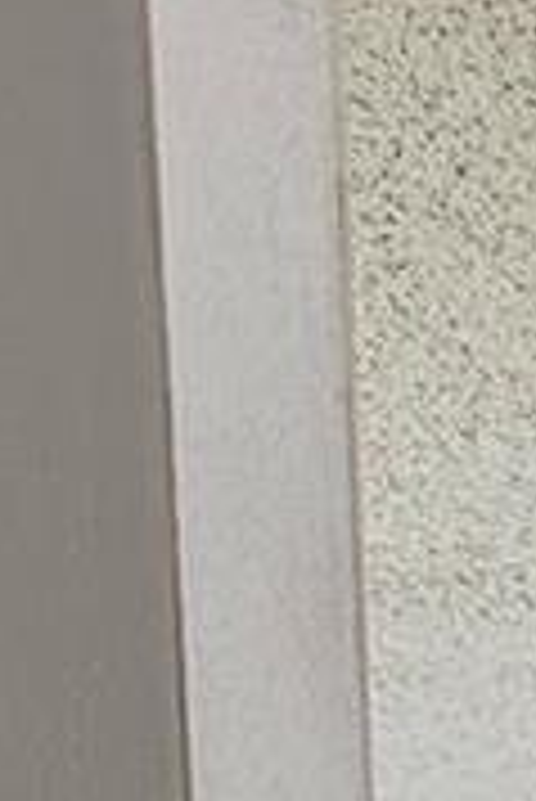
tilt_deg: -11.7
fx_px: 3744
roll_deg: -0.8
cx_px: 937
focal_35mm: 168
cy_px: 2498
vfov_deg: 9.3
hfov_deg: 7.9
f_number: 1.78
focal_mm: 6.86
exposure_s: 1/77
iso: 250
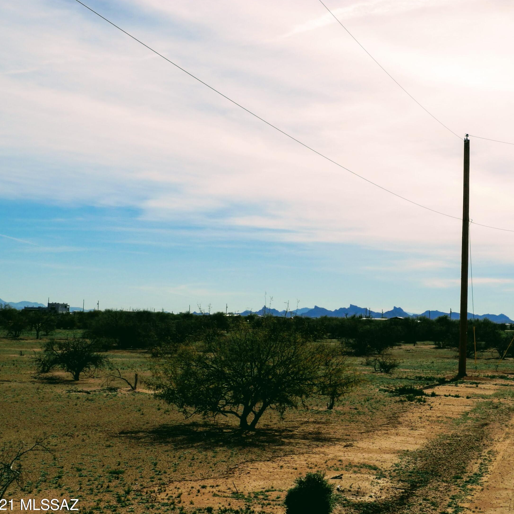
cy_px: 259
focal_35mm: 67
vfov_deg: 25.7
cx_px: 324
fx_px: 1126
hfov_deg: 25.6
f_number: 6.3
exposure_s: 1/1600
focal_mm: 11.8
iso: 100
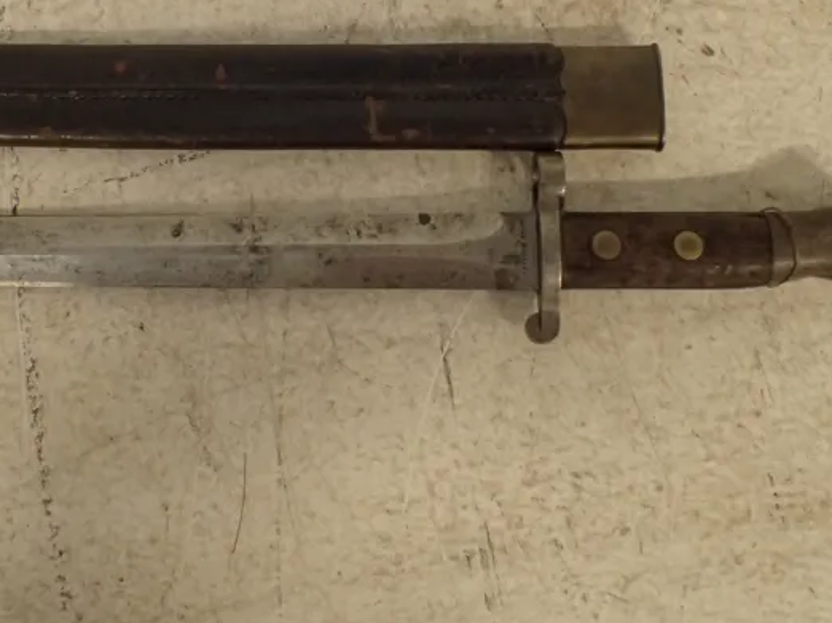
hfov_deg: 41.0
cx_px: 319
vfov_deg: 31.0
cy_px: 166
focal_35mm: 46
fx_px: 1105
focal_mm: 5.5
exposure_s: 1/80
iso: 800
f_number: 2.3
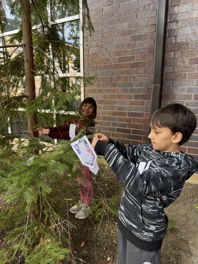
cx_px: 99
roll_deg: +0.1
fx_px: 183
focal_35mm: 24
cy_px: 132
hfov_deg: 56.8
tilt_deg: -12.4
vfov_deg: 71.6
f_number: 1.78
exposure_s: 1/121
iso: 125
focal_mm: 6.76
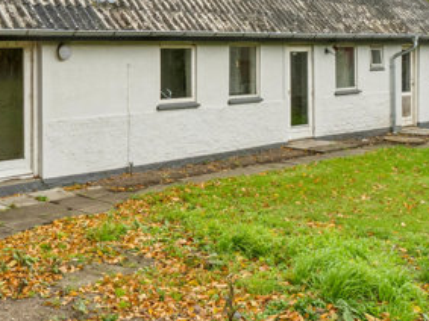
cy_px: 55
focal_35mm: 57
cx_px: 111
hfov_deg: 33.2
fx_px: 706
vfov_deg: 25.1
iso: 400
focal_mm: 14
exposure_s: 1/125
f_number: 8
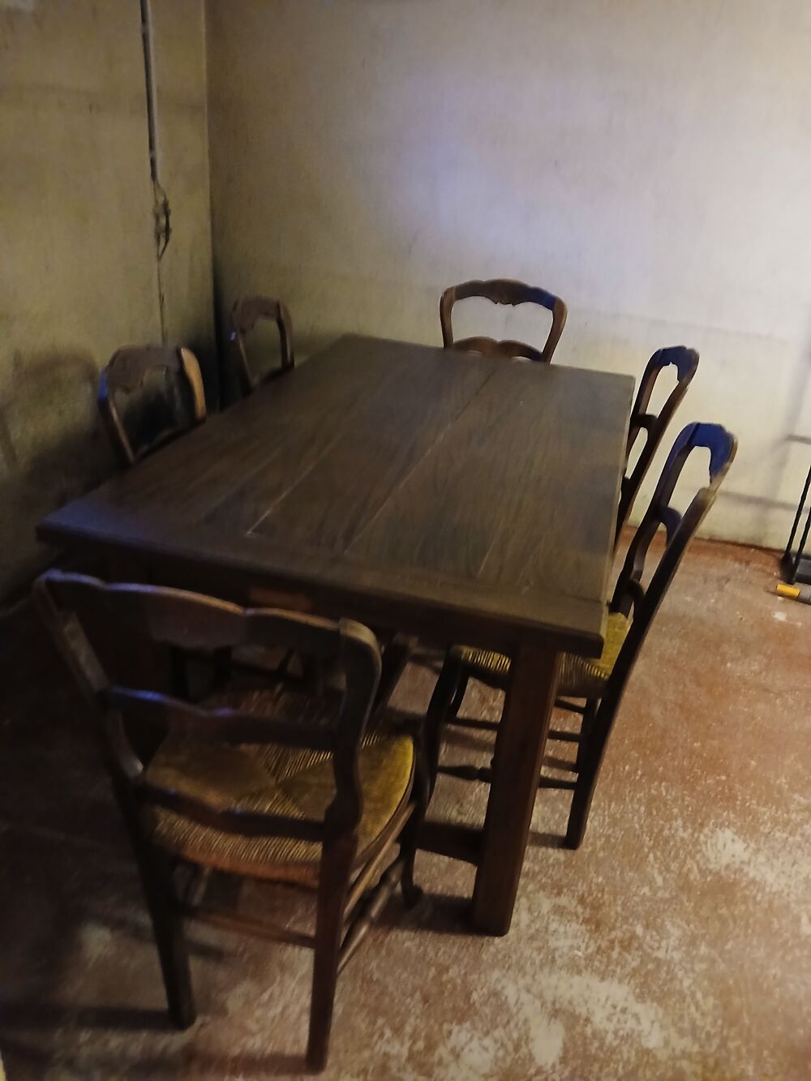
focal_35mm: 26
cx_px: 406
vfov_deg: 67.3
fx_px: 812
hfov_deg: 53.1
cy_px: 540
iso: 1250
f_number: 1.8
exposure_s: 1/16.7
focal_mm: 3.98
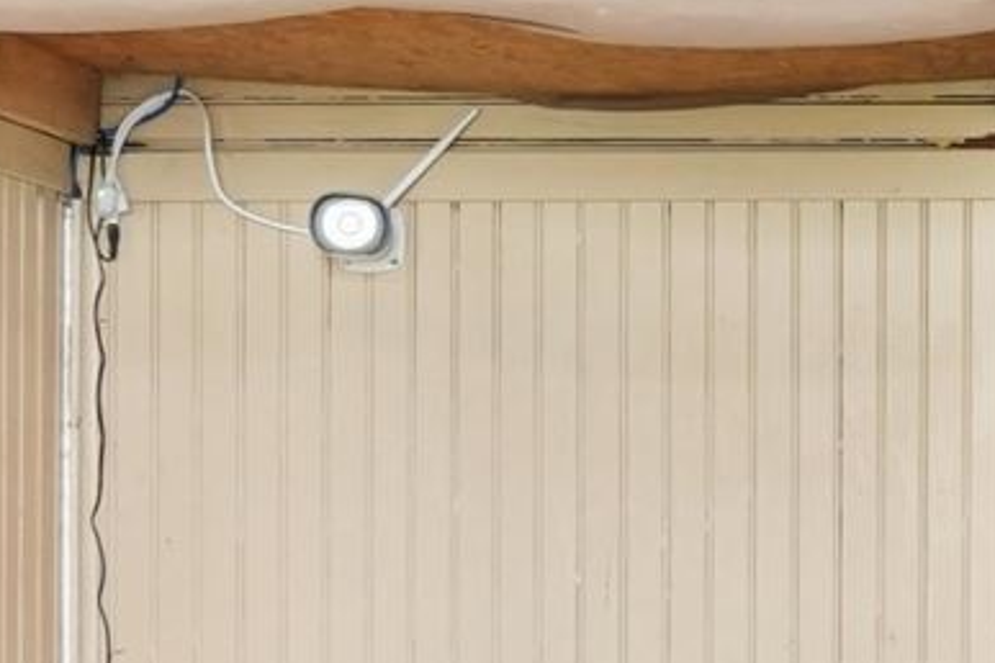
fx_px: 3510
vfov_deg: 10.7
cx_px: 1622
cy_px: 640
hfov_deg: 14.7
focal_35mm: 127
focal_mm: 16
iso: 800
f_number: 10
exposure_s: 1/3.33
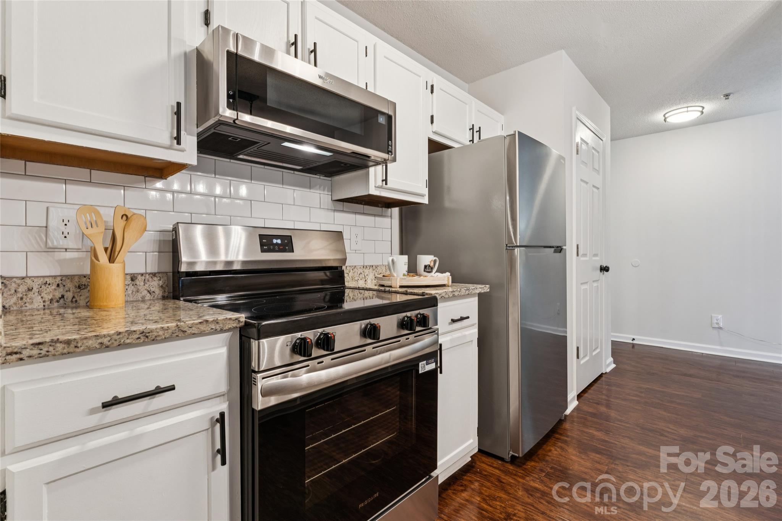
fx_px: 358
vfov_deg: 72.0
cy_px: 260
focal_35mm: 16
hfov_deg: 95.0
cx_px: 391
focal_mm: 16.5
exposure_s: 1
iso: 100
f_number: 13
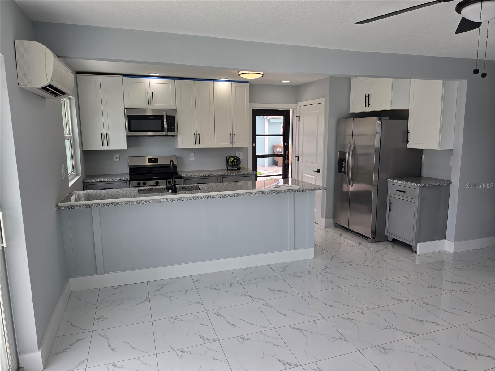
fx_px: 329
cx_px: 248
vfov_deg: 58.9
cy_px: 186
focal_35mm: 23
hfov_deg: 73.9
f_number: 1.4
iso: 10
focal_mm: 6.5
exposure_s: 1/128
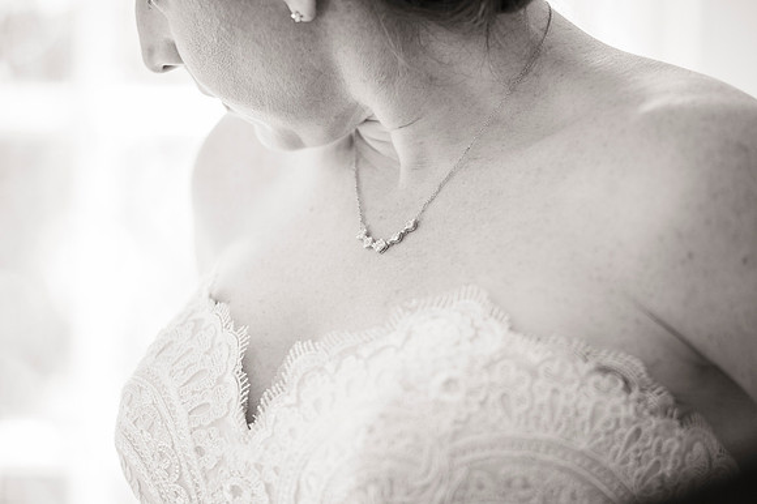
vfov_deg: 8.1
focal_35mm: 170
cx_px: 378
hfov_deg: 12.1
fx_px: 3573
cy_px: 252
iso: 500
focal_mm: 170
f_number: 2.8
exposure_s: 1/160
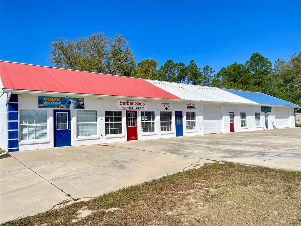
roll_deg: +2.1
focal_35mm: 25
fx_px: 217
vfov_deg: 54.9
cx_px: 150
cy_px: 113
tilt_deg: +2.6
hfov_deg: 69.4
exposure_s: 1/7407
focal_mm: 5.1
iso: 32
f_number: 1.6
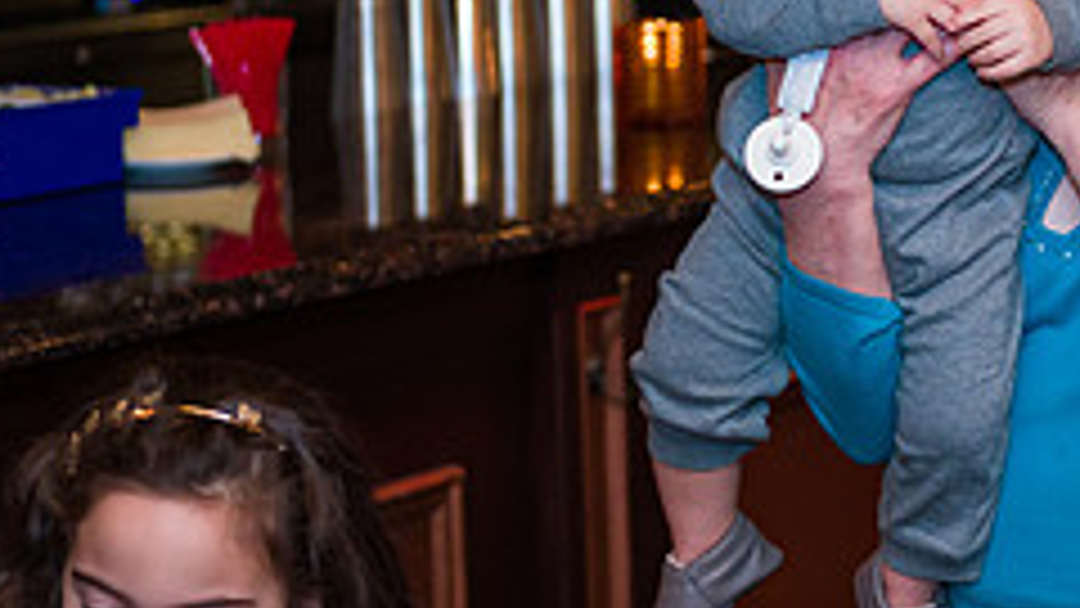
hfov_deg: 13.9
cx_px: 1098
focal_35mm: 152
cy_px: 149
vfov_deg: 8.0
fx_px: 4353
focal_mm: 60
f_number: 3.2
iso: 1600
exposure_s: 1/200
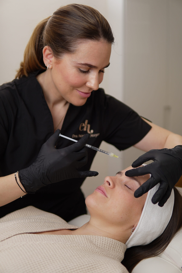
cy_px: 136
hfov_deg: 29.9
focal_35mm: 45
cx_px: 91
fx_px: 341
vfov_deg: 43.6
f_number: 1.4
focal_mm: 30
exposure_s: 1/250
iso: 100
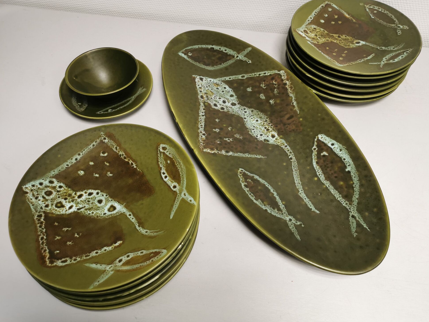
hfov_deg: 63.4
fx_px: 347
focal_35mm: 28
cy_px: 156
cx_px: 222
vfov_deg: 49.7
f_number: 1.8
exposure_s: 1/50
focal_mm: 5.58
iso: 125
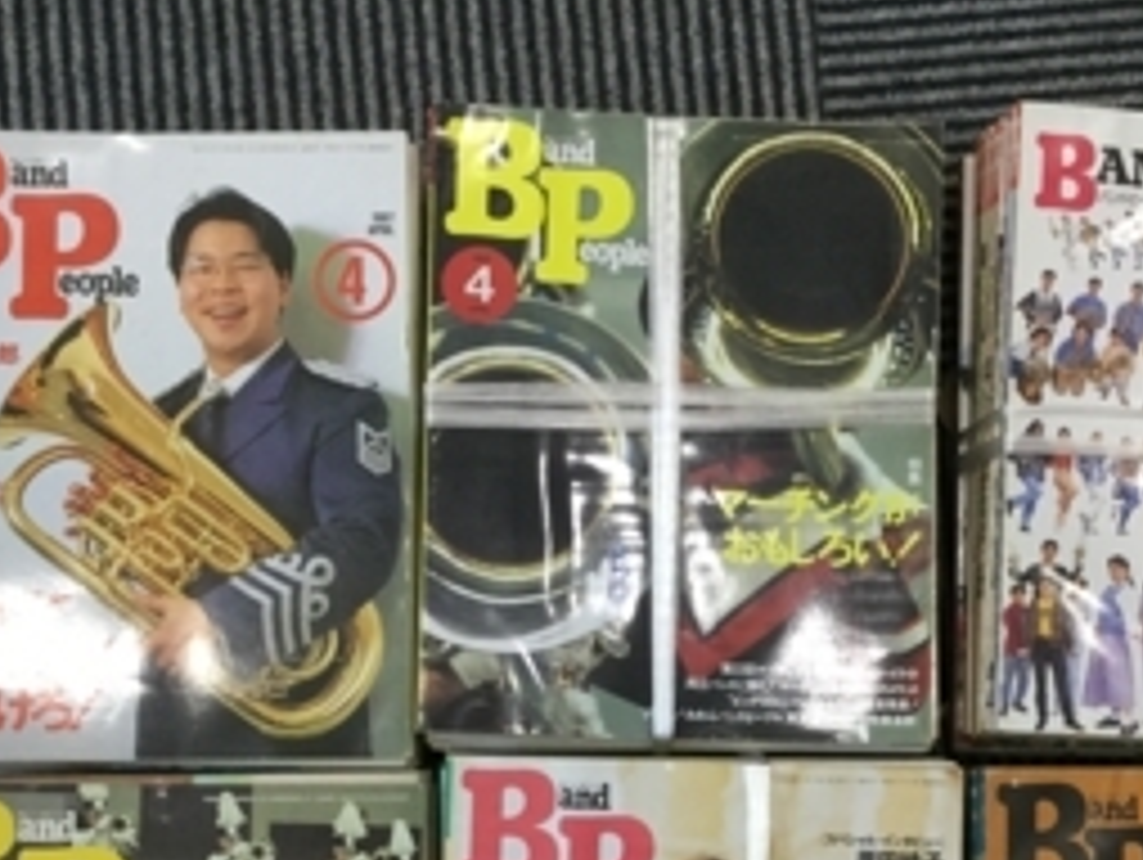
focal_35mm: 55
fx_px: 1818
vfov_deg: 25.9
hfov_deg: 34.8
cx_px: 693
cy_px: 752
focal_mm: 3.3
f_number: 2.4
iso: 80
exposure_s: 1/30
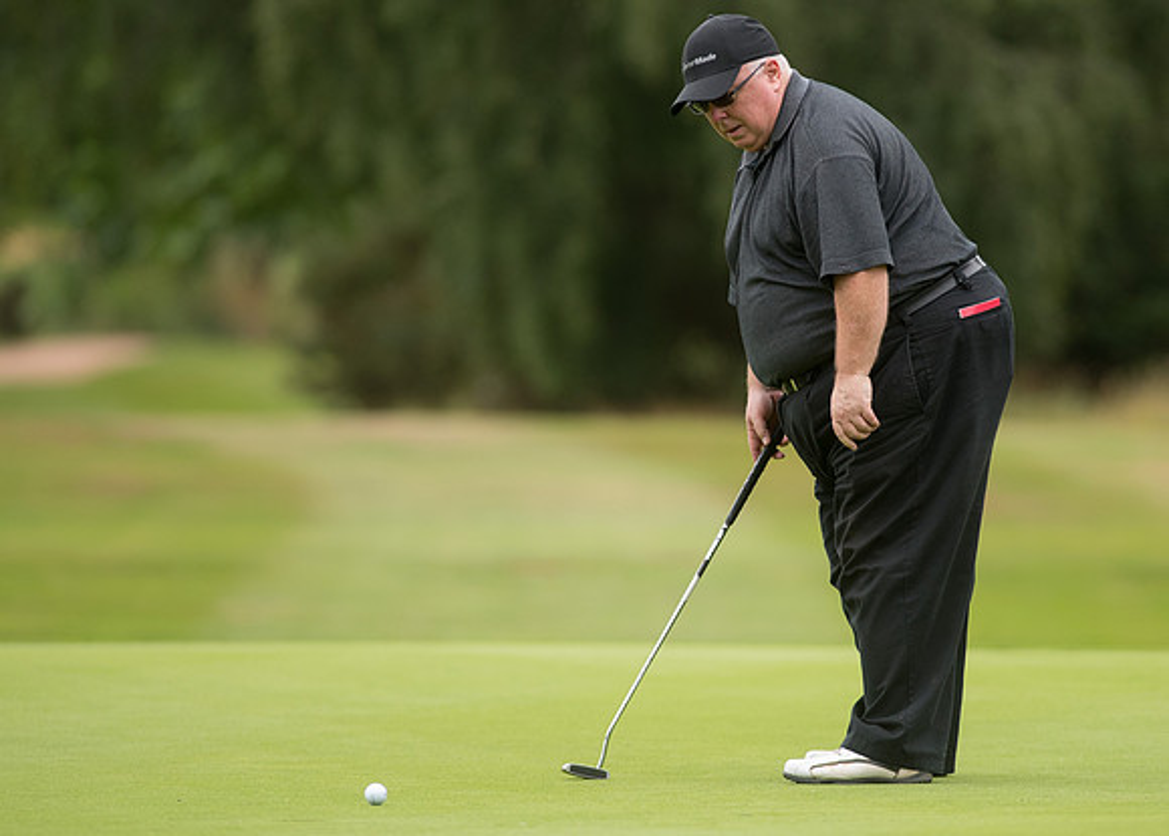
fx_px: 14535
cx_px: 720
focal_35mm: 438
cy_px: 390
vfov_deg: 3.3
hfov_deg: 4.6
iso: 800
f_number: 4
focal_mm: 300
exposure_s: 1/1600
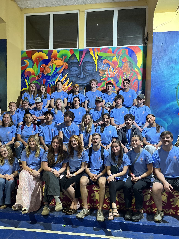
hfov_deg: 44.0
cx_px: 73
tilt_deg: -3.3
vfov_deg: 56.6
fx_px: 221
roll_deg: -1.3
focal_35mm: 32
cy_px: 135
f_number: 1.6
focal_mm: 5.1
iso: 400
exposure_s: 1/60
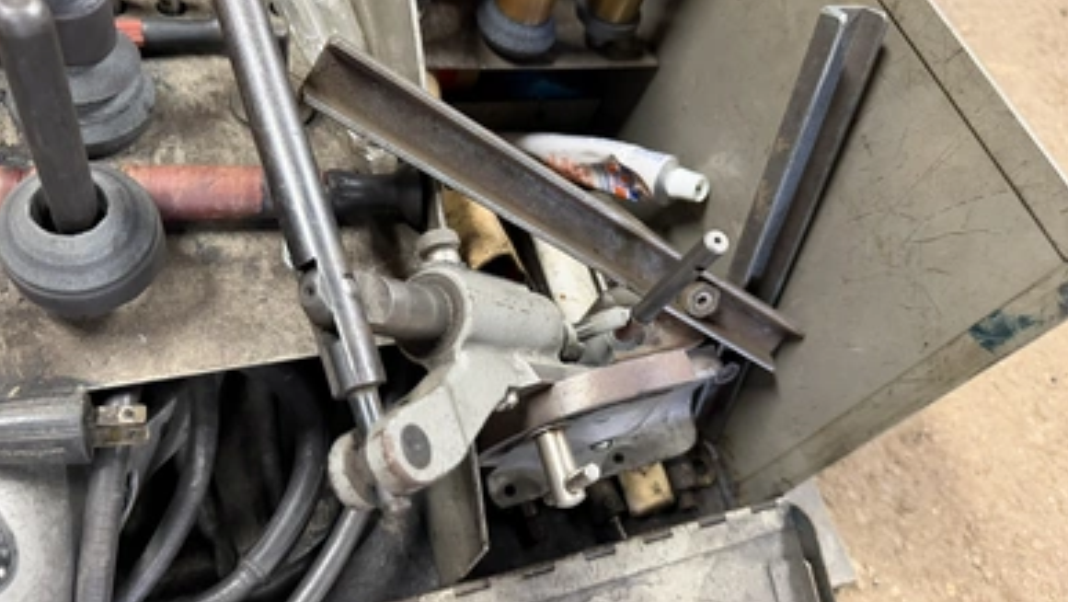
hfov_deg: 69.8
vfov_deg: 42.9
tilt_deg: -54.3
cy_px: 276
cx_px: 527
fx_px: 765
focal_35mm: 27
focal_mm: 6.76
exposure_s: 1/60
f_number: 1.78
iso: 640
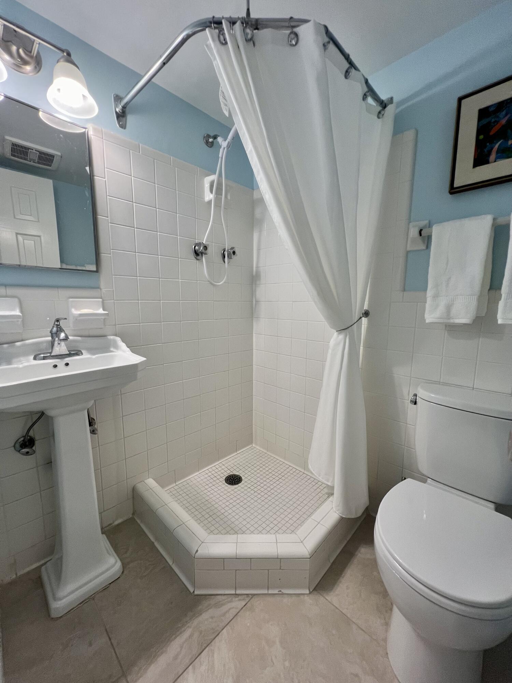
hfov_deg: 89.9
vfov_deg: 106.2
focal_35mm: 13
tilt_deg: -8.8
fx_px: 256
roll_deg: -0.3
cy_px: 342
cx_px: 256
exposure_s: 1/120
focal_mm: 1.57
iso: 200
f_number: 1.8
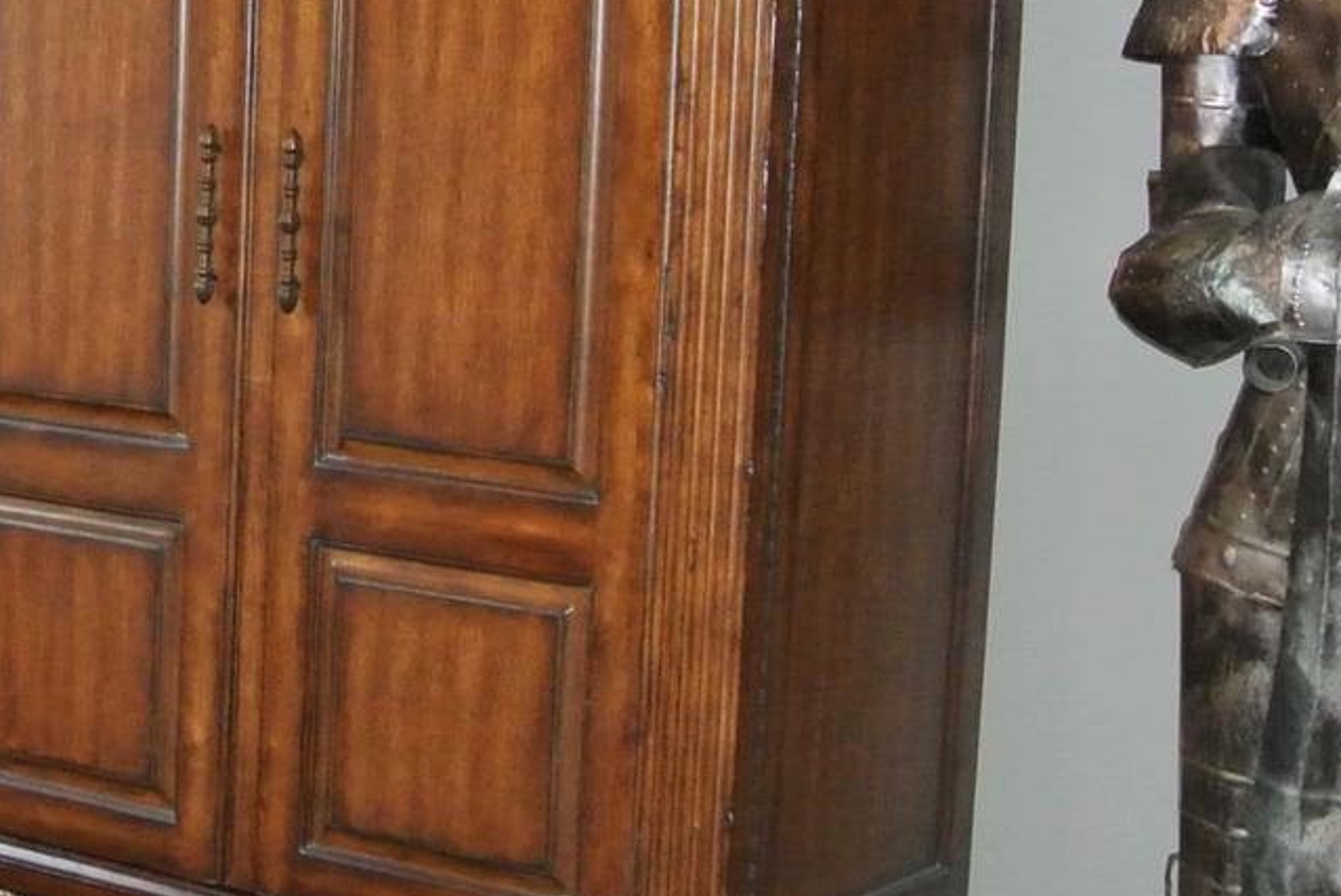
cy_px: 418
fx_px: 3466
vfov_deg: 14.7
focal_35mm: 93
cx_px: -374
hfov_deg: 20.2
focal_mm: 11
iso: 800
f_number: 3.5
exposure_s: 1/60
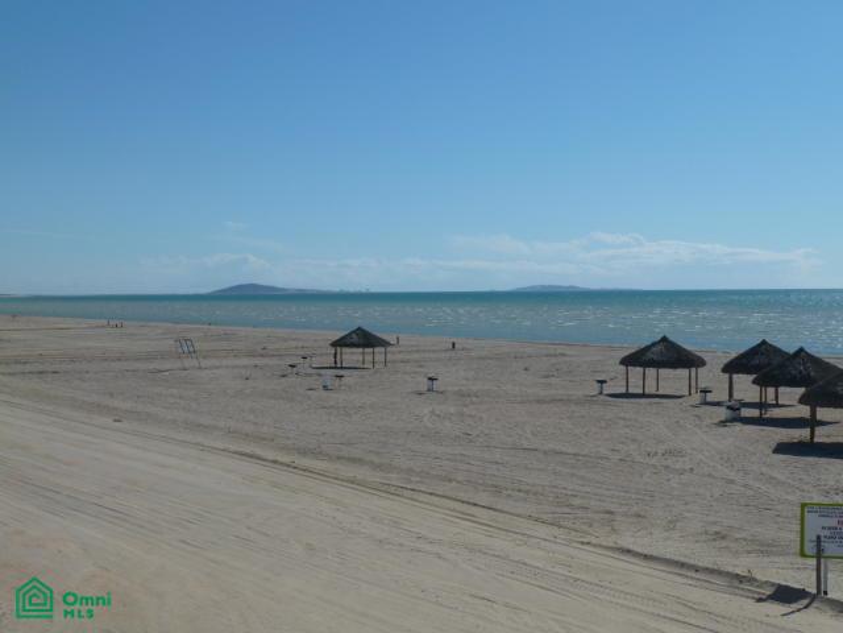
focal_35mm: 52
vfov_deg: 28.0
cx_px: 422
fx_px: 1266
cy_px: 316
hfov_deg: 36.8
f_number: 5.6
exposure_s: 1/1000
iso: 80
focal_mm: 8.5
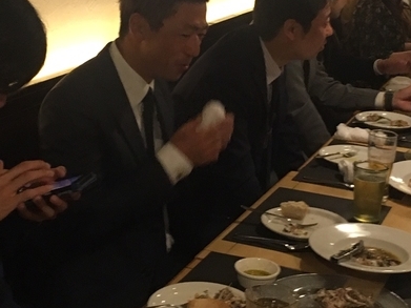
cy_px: 53
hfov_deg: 25.7
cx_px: 223
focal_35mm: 76
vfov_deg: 19.1
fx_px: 902
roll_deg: -2.1
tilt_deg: -11.3
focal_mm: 4.15
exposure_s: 1/17
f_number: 2.2
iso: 200
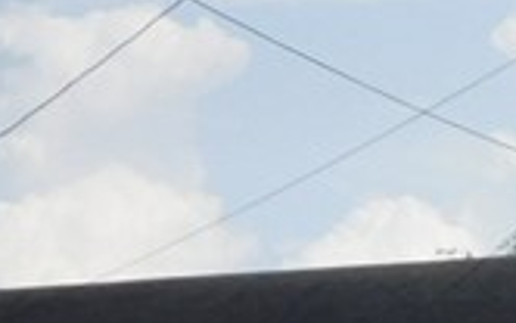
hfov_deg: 8.0
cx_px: 283
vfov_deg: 4.9
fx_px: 3673
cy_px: 789
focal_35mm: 261
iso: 125
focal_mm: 7.1
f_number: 7.2
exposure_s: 1/400
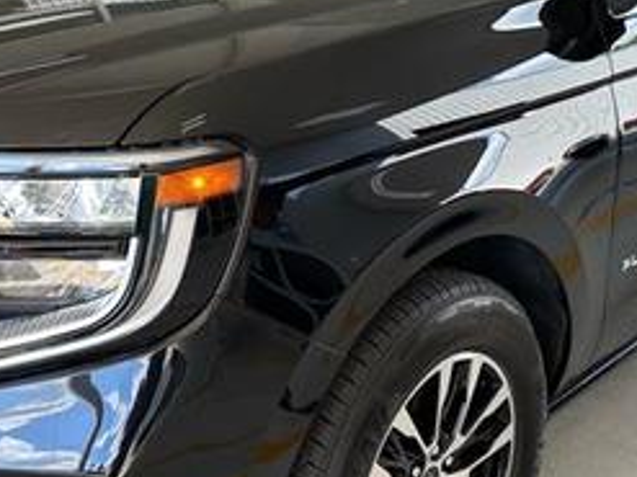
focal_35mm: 49
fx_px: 901
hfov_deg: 38.9
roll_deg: +0.0
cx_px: 279
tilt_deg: -16.2
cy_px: 209
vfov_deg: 29.6
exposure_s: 1/208
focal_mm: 6.86
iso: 64
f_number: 1.78
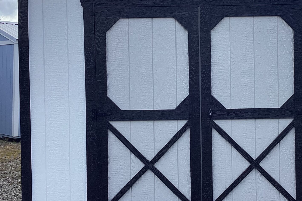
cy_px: 85
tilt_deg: +0.0
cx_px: 208
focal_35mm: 58
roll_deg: -1.4
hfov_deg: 34.1
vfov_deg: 23.4
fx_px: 487
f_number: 2.4
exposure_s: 1/823
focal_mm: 3.3
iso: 25
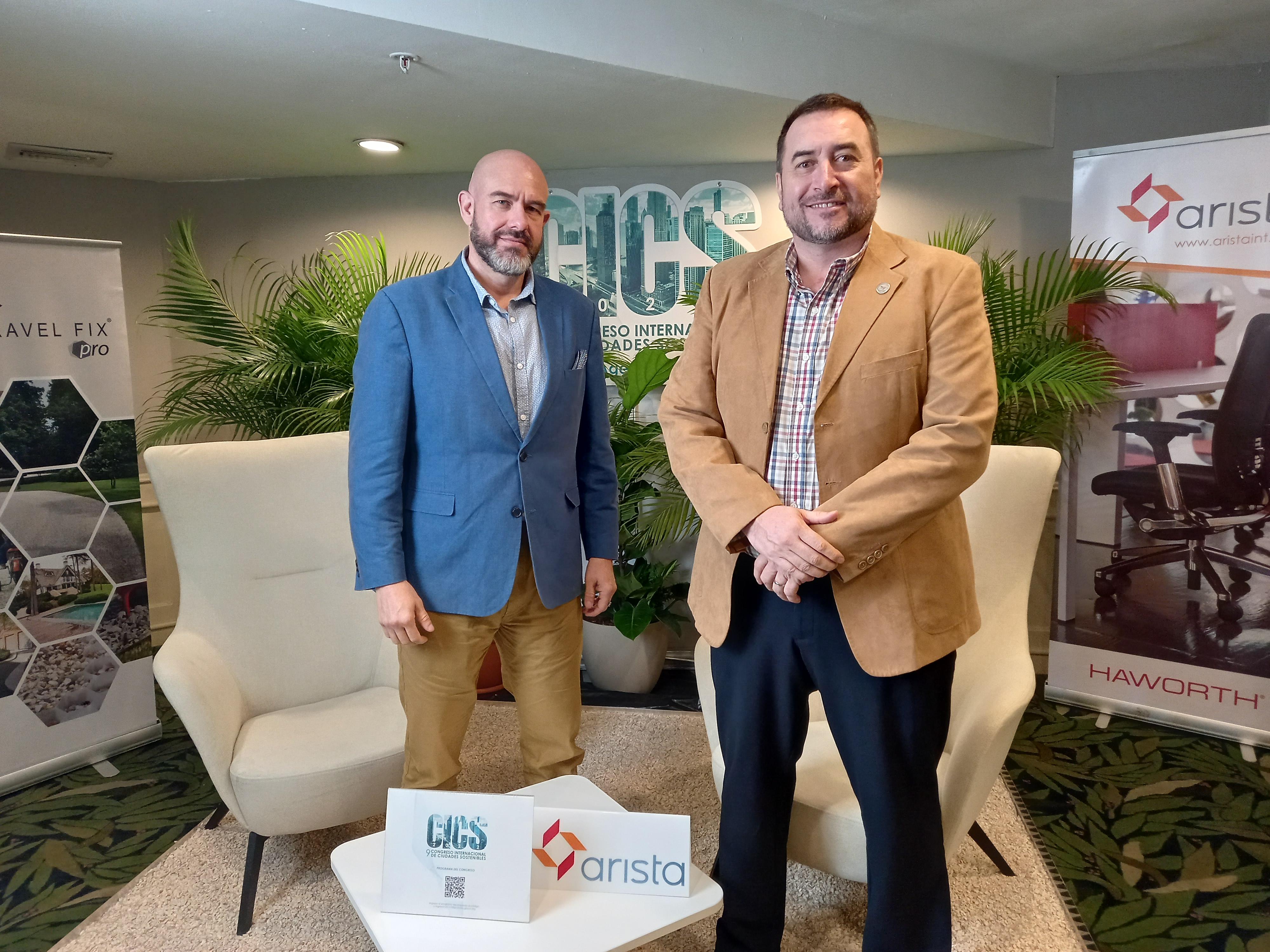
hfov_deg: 69.4
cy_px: 476
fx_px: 917
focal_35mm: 25
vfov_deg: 54.9
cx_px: 635
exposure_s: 1/29
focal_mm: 4.6
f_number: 2
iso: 250
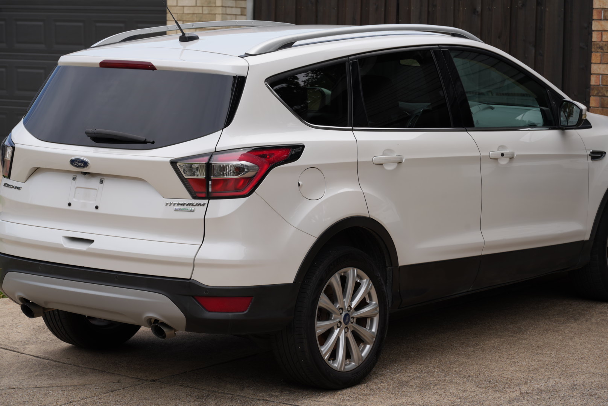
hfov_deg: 19.4
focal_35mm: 105
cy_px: 203
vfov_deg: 13.1
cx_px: 304
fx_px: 1775
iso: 125
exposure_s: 1/250
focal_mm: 105
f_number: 8
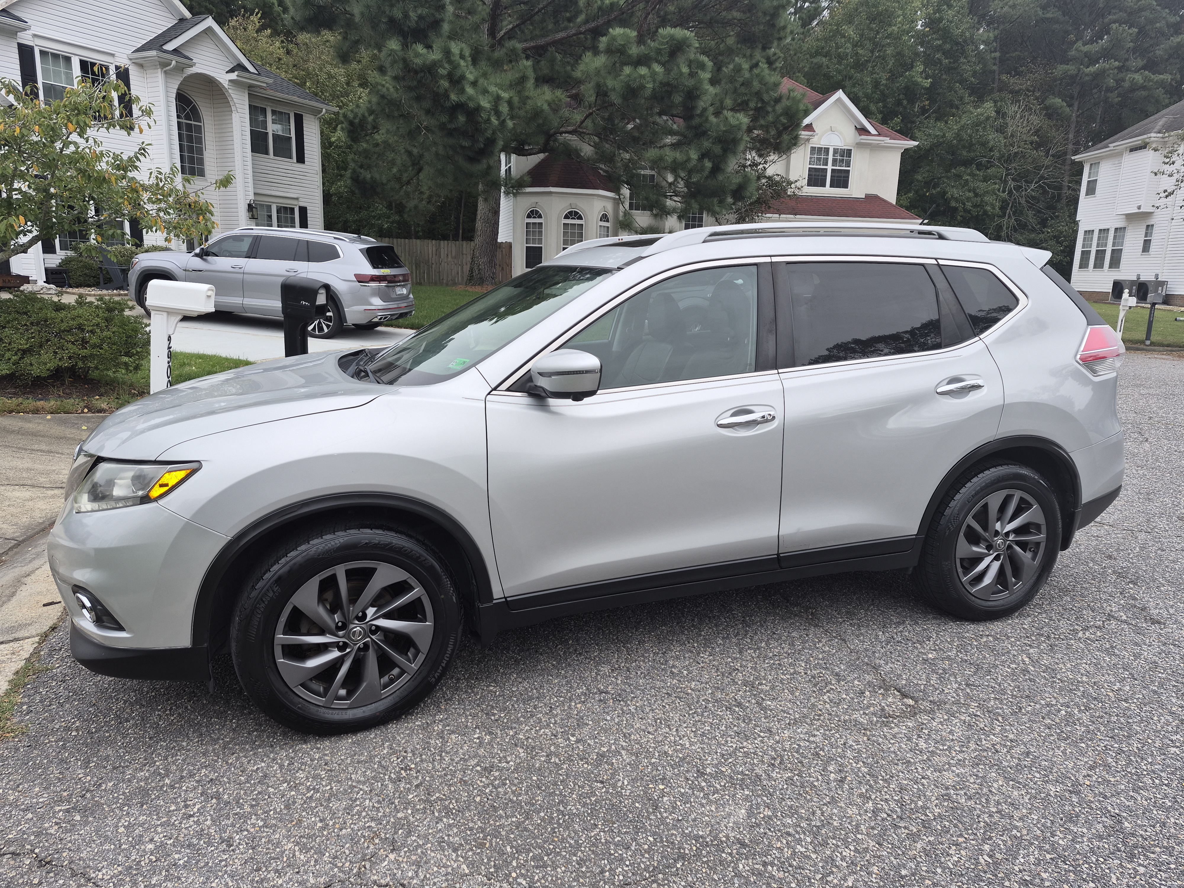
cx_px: 592
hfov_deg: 73.9
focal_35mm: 23
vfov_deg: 58.9
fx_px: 787
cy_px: 444
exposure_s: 1/246
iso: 25
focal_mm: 5.4
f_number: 1.8
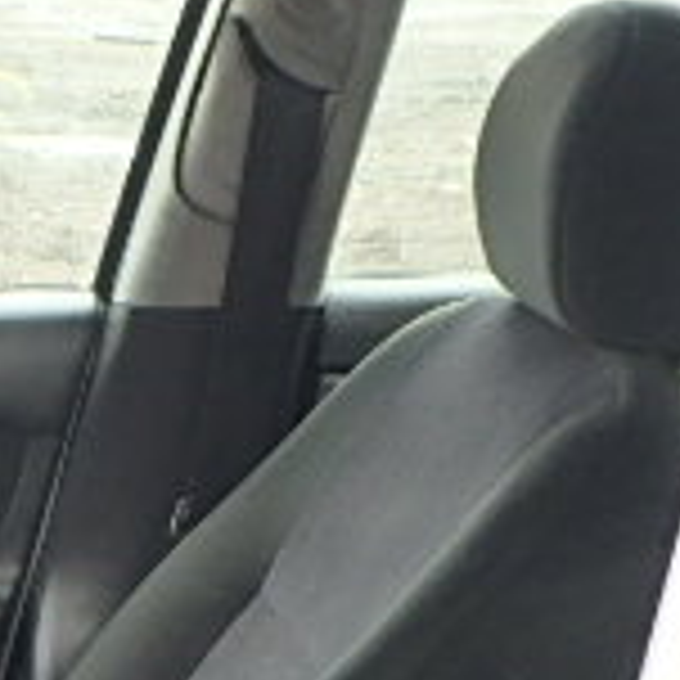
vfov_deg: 14.3
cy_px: 946
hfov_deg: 13.6
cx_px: -513
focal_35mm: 116
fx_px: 2578
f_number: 4.7
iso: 400
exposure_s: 1/40
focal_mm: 5.6
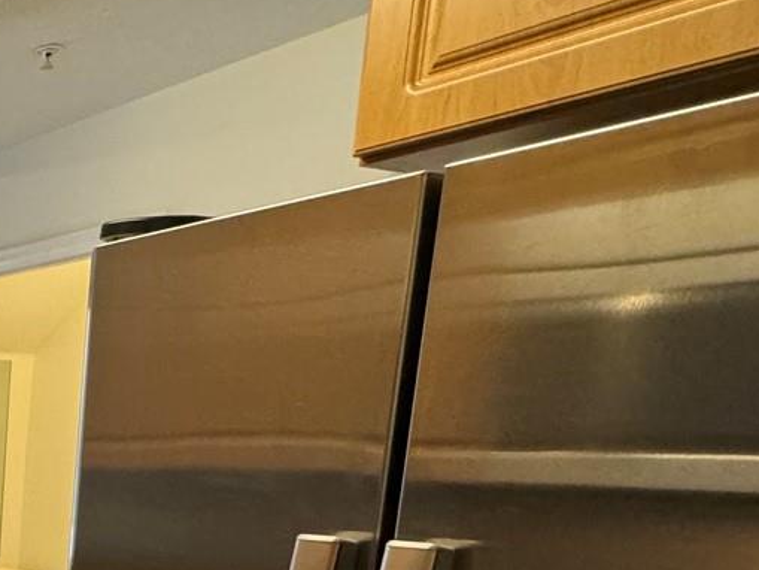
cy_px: 610
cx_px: -356
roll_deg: +0.6
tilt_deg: -10.7
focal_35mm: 44
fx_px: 965
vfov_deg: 29.9
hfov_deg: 28.9
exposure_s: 1/60
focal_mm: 2.22
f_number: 2.2
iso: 250
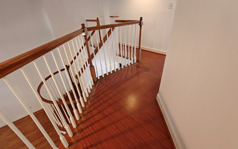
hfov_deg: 97.8
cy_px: 84
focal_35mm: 16
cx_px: 118
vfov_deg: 71.0
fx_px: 104
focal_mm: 2.3
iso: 1600
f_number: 2
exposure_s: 1/120
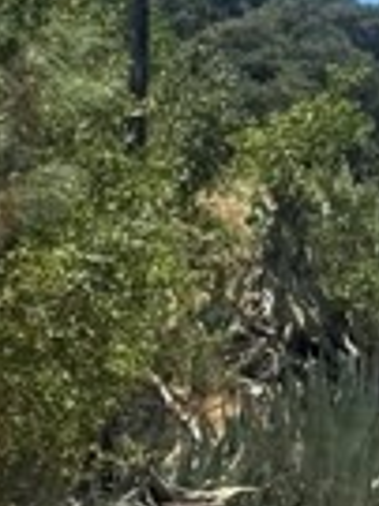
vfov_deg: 10.7
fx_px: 2661
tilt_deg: +2.5
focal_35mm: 182
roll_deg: +2.4
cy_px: 592
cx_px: -383
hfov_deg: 7.8
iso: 80
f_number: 1.78
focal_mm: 6.76
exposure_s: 1/3279
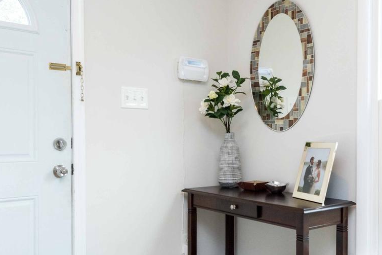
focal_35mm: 38
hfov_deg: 50.0
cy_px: 140
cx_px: 249
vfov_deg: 35.0
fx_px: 403
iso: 800
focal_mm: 14
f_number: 5.6
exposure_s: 1/200
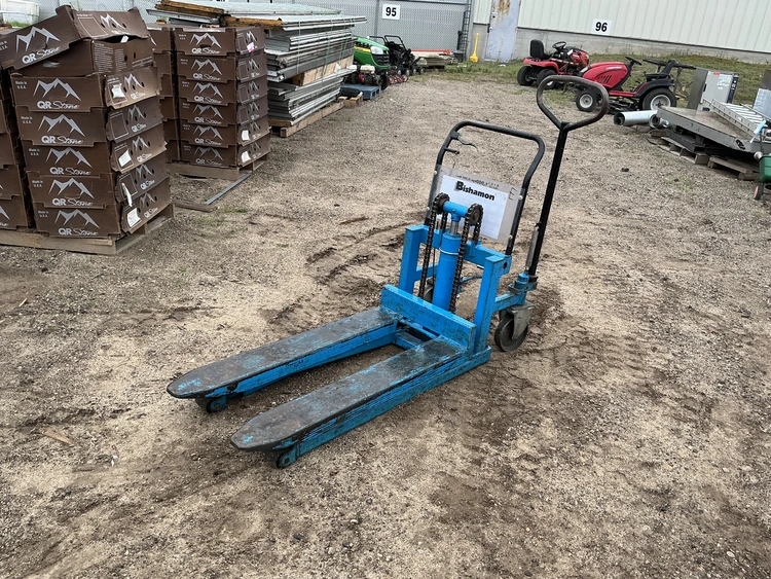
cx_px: 386
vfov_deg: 49.8
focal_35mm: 28
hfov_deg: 63.4
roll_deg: -5.0
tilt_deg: -21.7
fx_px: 624
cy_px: 290
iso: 20
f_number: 1.8
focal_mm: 3
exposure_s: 1/181
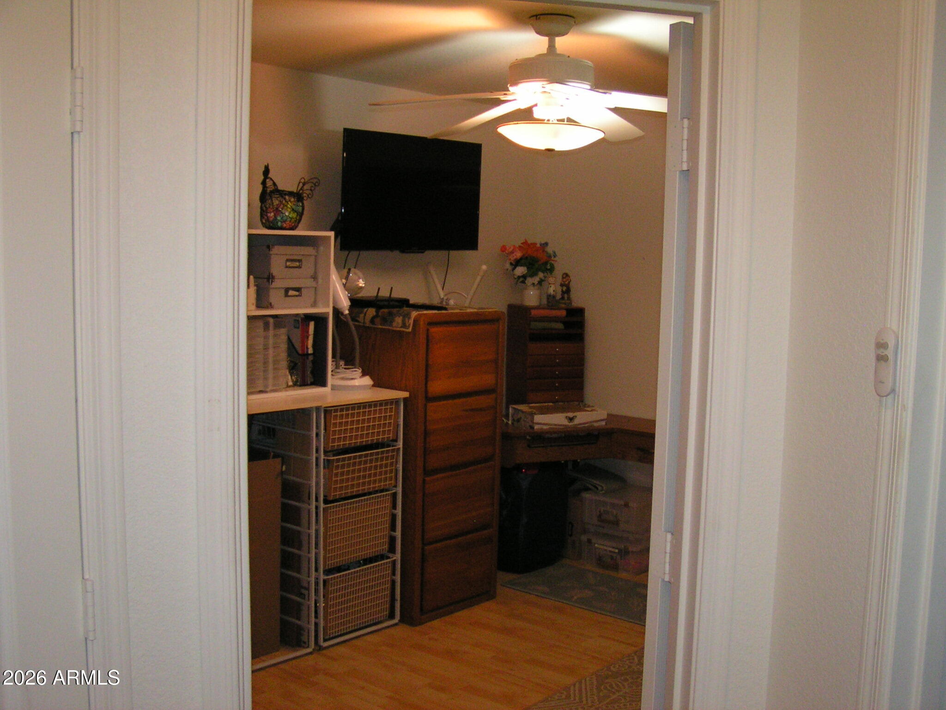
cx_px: 473
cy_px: 355
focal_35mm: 38
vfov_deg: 37.7
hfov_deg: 49.0
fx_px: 1038
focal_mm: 5.8
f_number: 2.8
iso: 200
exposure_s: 1/40
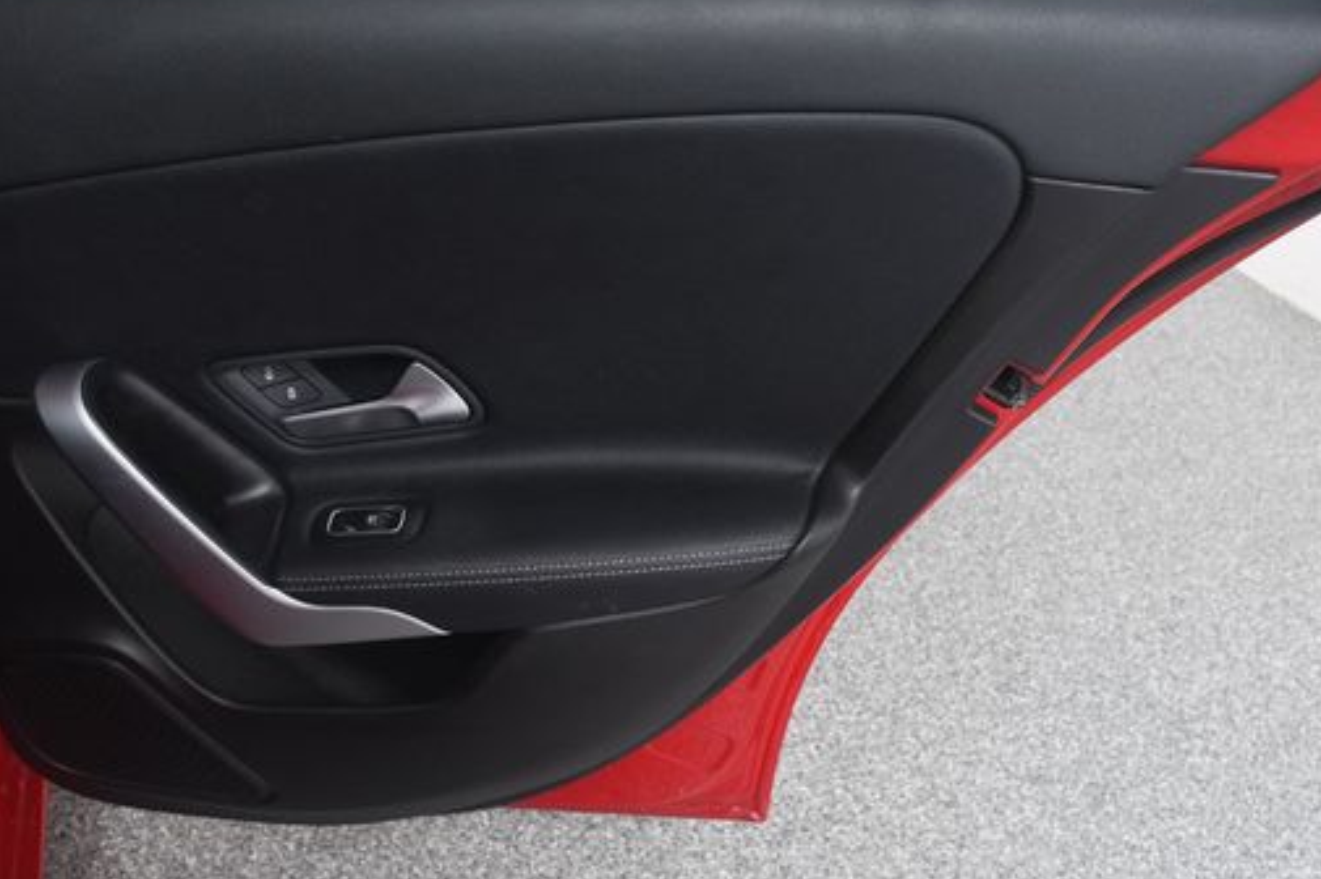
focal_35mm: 38
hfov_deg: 50.6
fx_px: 1393
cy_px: 481
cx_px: 578
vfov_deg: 35.0
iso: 100
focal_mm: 20
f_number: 5.6
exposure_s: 1/160
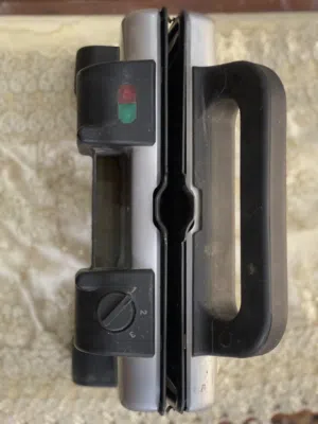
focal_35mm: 52
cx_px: 159
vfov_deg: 36.8
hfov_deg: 28.0
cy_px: 212
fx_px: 637
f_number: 2
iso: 320
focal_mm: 6
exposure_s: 1/33
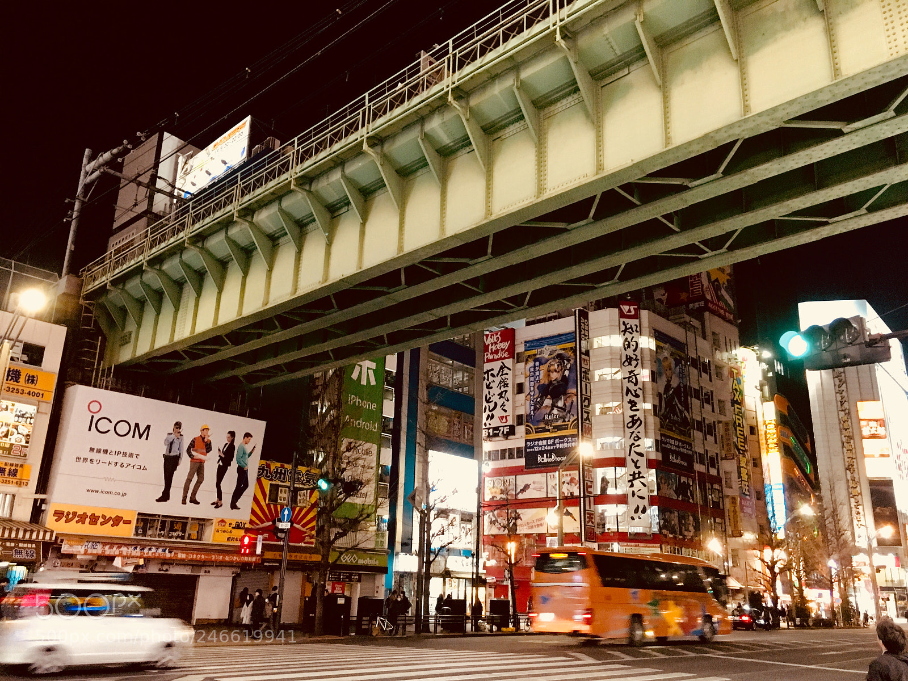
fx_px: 761
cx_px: 454
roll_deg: -0.2
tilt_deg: +18.1
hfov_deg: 61.7
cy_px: 340
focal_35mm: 29
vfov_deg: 48.2
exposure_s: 1/15
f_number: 2.2
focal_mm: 4.15
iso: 200
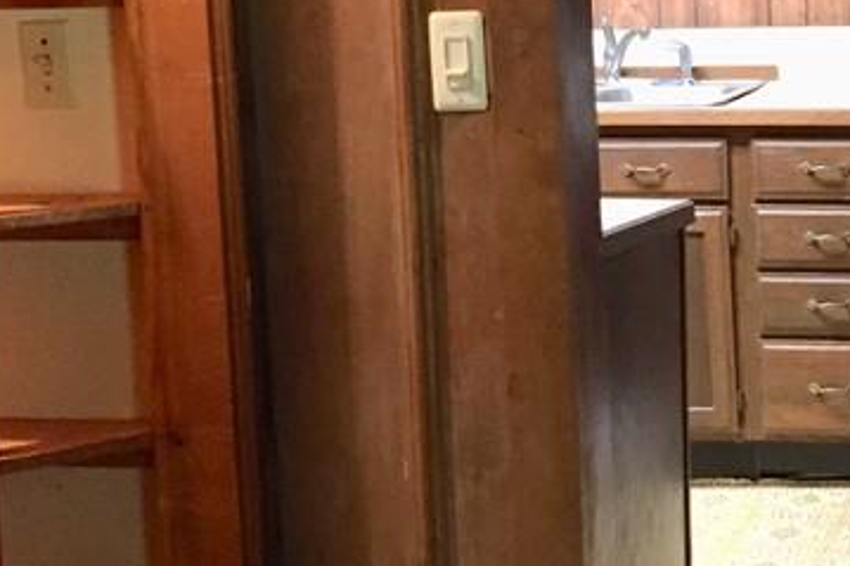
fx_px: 2030
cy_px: 178
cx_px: 883
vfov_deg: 15.8
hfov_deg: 22.6
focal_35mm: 86
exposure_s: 1/30
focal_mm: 4.15
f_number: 2.2
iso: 250
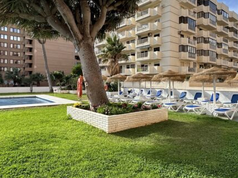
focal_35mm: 26
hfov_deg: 66.9
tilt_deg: +1.1
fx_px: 179
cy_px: 84
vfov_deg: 53.0
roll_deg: +0.1
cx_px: 137
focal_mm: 2.22
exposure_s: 1/1135
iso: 50
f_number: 2.2
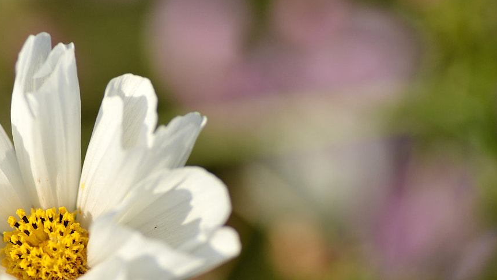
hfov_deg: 12.3
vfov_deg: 6.9
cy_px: 237
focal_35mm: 175
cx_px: 122
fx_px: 2306
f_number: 3.8
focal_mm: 90
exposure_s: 1/4000
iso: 200
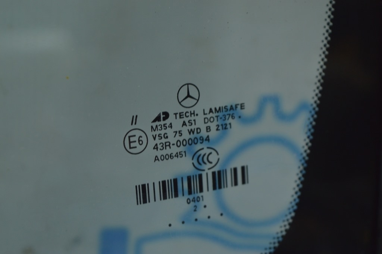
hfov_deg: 24.6
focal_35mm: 82
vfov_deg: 16.5
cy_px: 127
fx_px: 875
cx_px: 191
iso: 400
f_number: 5.6
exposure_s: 1/25
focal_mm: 55
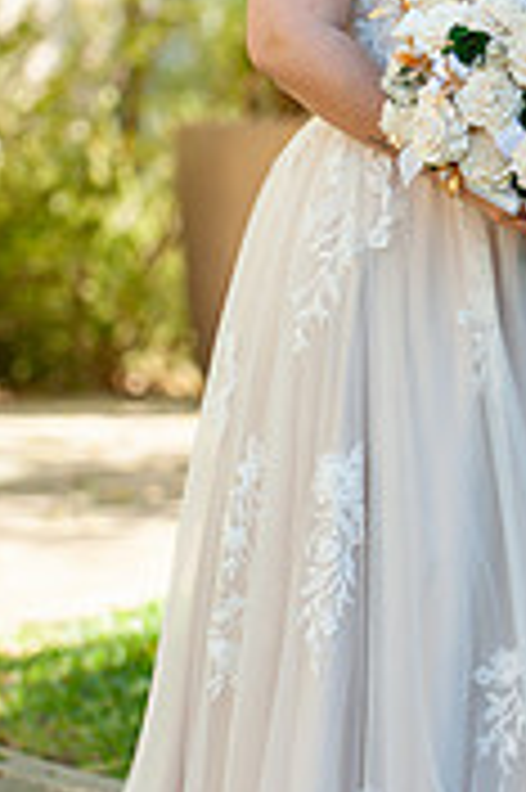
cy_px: 207
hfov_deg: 4.1
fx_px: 7290
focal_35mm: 332
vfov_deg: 6.2
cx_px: 483
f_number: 3.5
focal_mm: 130
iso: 400
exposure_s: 1/1250
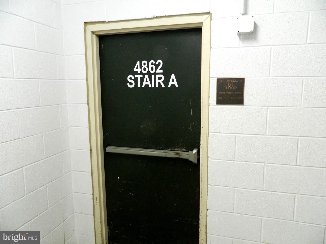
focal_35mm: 25
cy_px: 122
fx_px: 235
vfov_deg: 54.9
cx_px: 163
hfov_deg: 69.4
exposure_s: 1/30
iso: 280
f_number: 3.1
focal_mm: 4.5
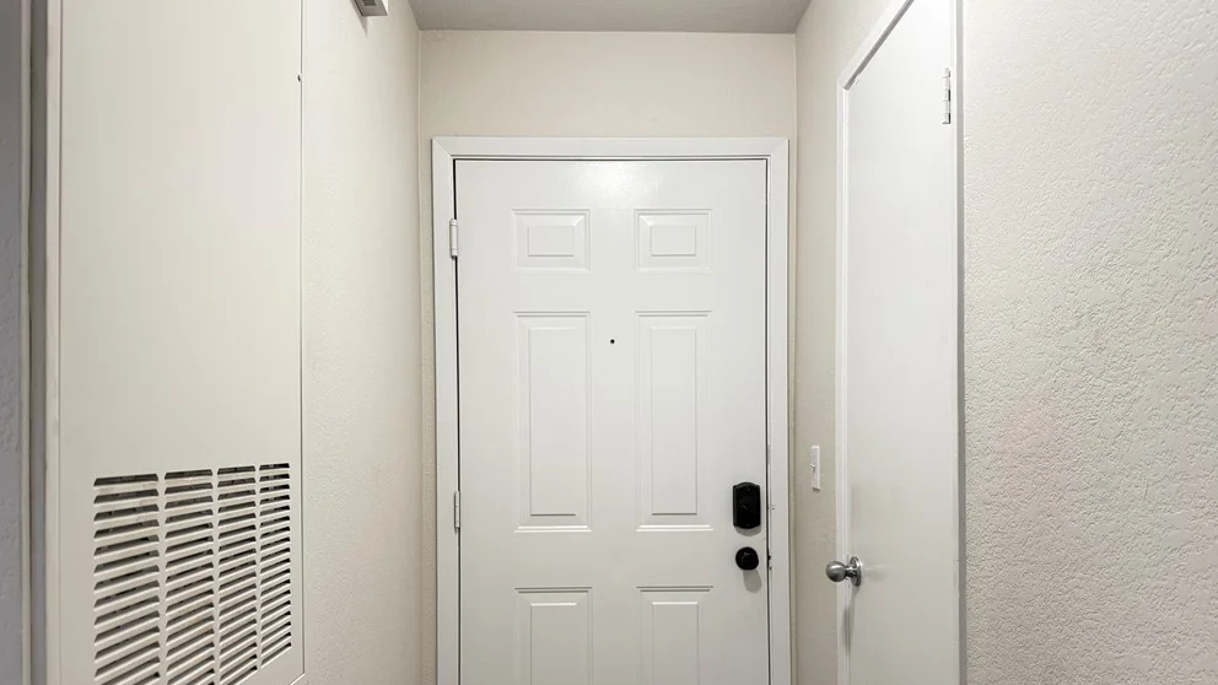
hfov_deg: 69.9
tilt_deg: +1.2
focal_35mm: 27
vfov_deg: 42.4
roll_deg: +0.5
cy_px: 443
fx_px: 872
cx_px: 609
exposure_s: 1/60
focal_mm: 6.76
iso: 320
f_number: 1.78
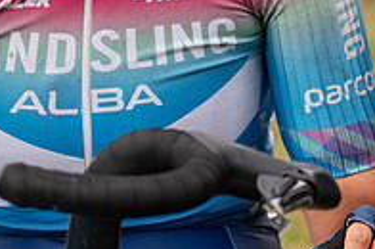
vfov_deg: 1.5
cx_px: 142
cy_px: -277
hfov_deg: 2.3
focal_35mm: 916
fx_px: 9526
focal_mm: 200
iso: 250
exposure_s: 1/1000
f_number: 3.5
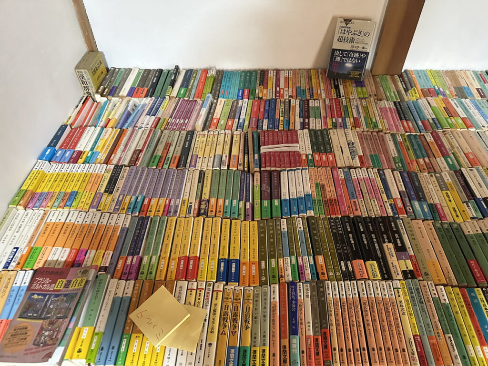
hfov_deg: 71.6
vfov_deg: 56.8
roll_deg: -0.1
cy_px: 183
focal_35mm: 24
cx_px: 244
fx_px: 338
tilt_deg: -44.8
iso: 800
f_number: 1.78
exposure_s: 1/60
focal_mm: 6.86
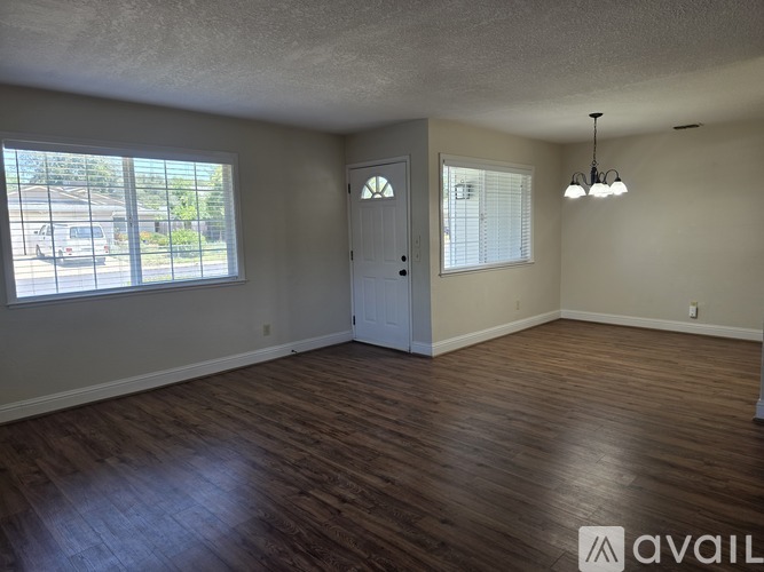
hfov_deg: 73.9
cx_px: 382
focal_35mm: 23
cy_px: 286
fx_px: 508
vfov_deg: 58.9
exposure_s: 1/120
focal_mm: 6.3
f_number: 1.7
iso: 40
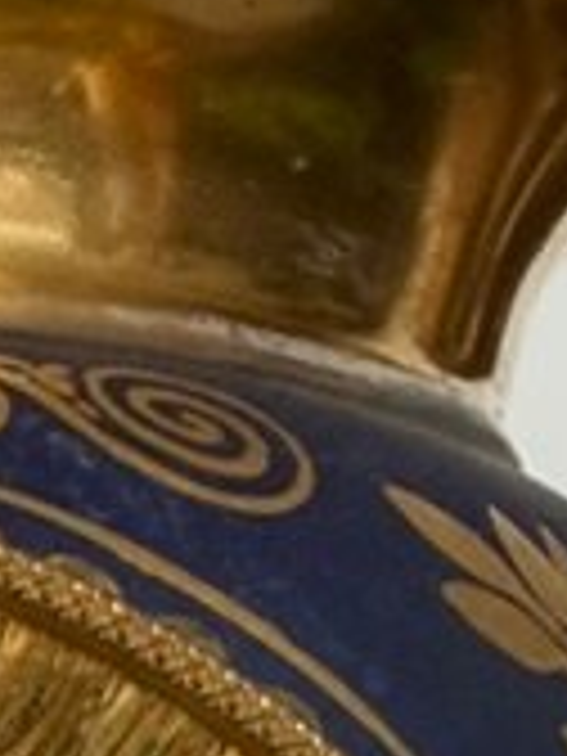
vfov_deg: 11.5
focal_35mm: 146
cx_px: -459
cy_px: 1728
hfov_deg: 9.6
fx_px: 3189
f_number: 2.2
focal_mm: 2.22
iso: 200
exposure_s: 1/121
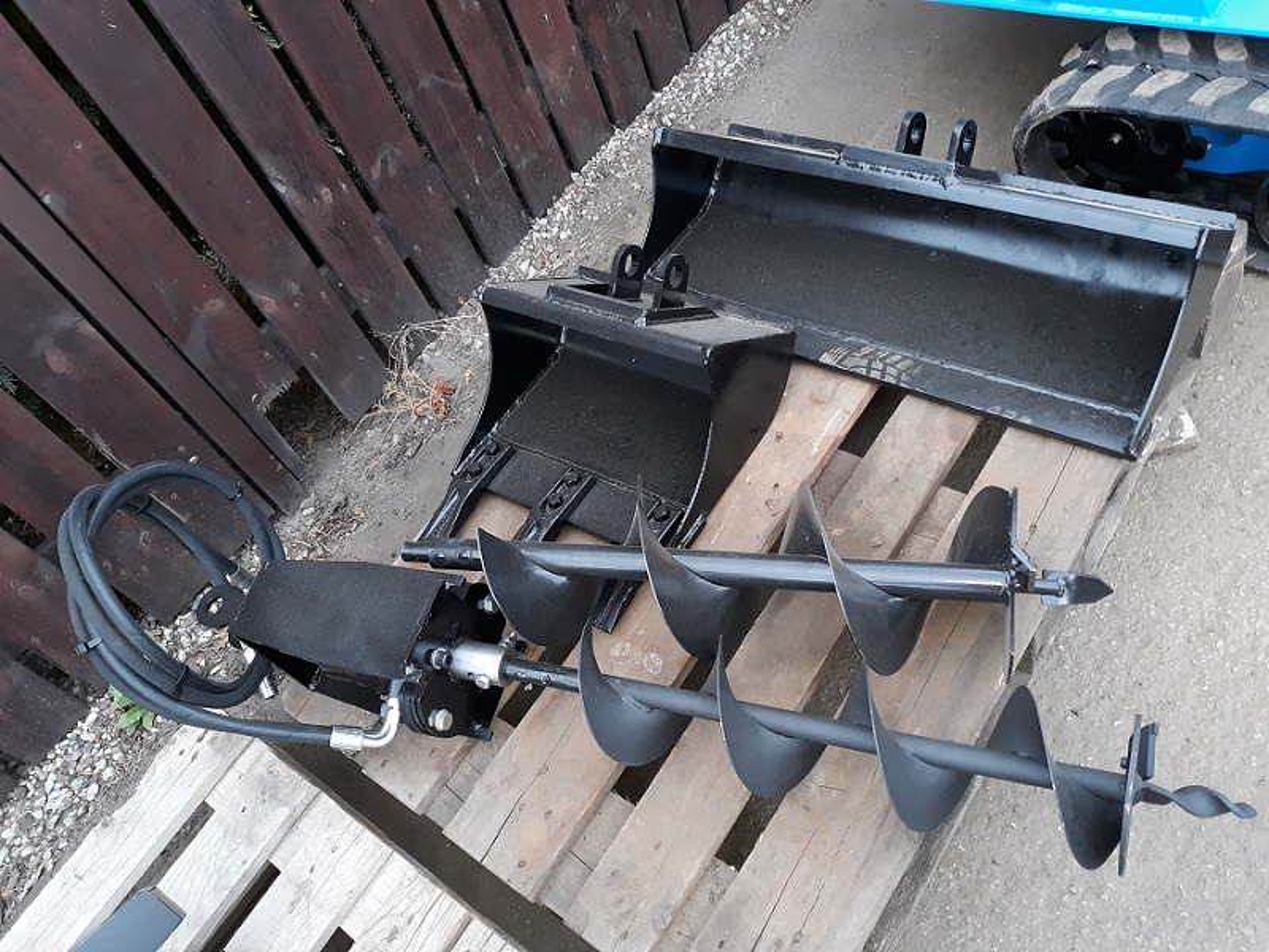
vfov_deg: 51.4
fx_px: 990
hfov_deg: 65.3
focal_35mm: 27
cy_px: 476
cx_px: 634
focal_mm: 3.71
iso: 100
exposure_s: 1/50
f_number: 1.7
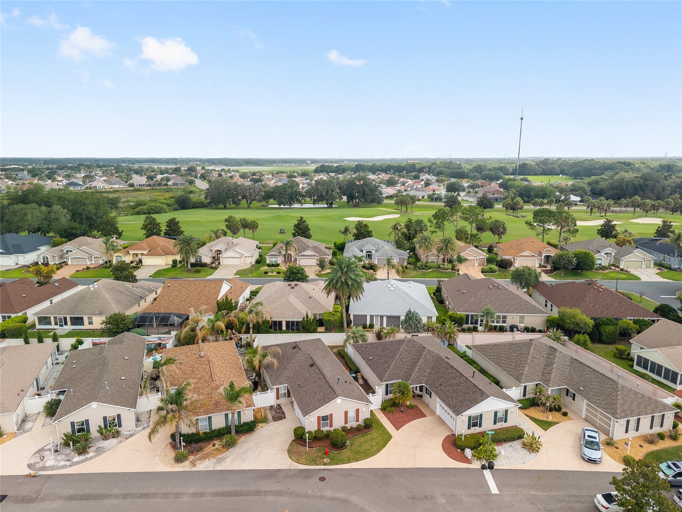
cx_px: 341
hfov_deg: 71.6
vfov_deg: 56.8
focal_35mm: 24
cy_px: 256
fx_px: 473
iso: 170
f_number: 1.8
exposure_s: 1/500
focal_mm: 8.67
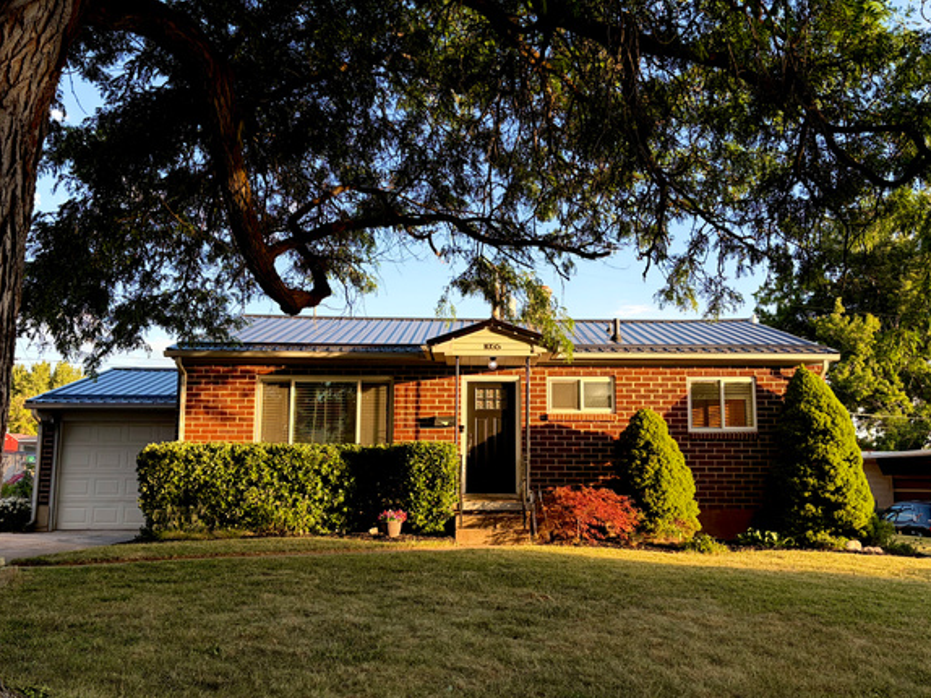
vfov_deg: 48.2
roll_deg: +0.1
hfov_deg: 61.7
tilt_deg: +8.2
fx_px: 780
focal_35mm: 29
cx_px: 474
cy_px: 377
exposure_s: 1/293
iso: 50
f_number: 1.6
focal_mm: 5.96
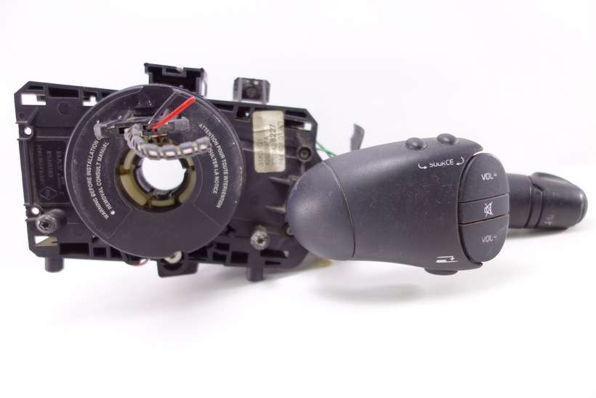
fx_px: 464
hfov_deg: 65.5
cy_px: 199
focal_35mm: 28
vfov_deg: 46.4
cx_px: 298
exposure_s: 1/60
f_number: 1.8
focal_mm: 10.4
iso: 125
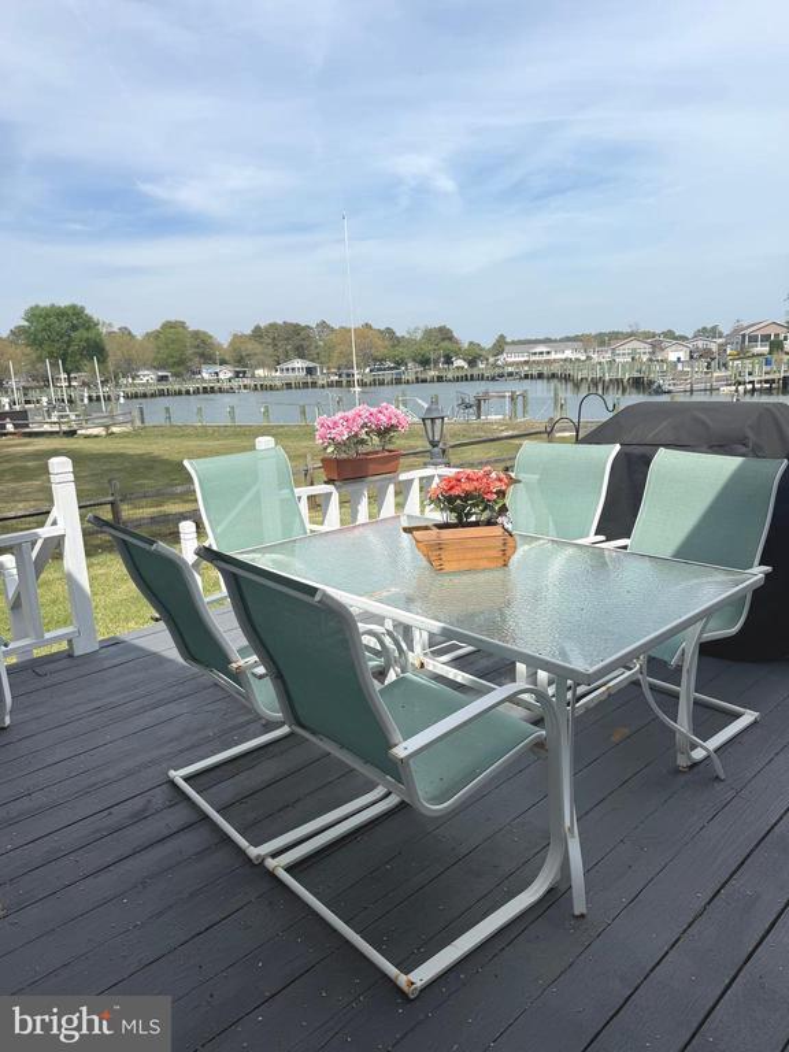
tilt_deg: -12.3
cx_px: 394
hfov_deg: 56.8
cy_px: 526
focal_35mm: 24
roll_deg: +2.9
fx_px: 729
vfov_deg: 71.6
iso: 80
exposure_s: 1/6173
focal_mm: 6.76
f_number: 1.78
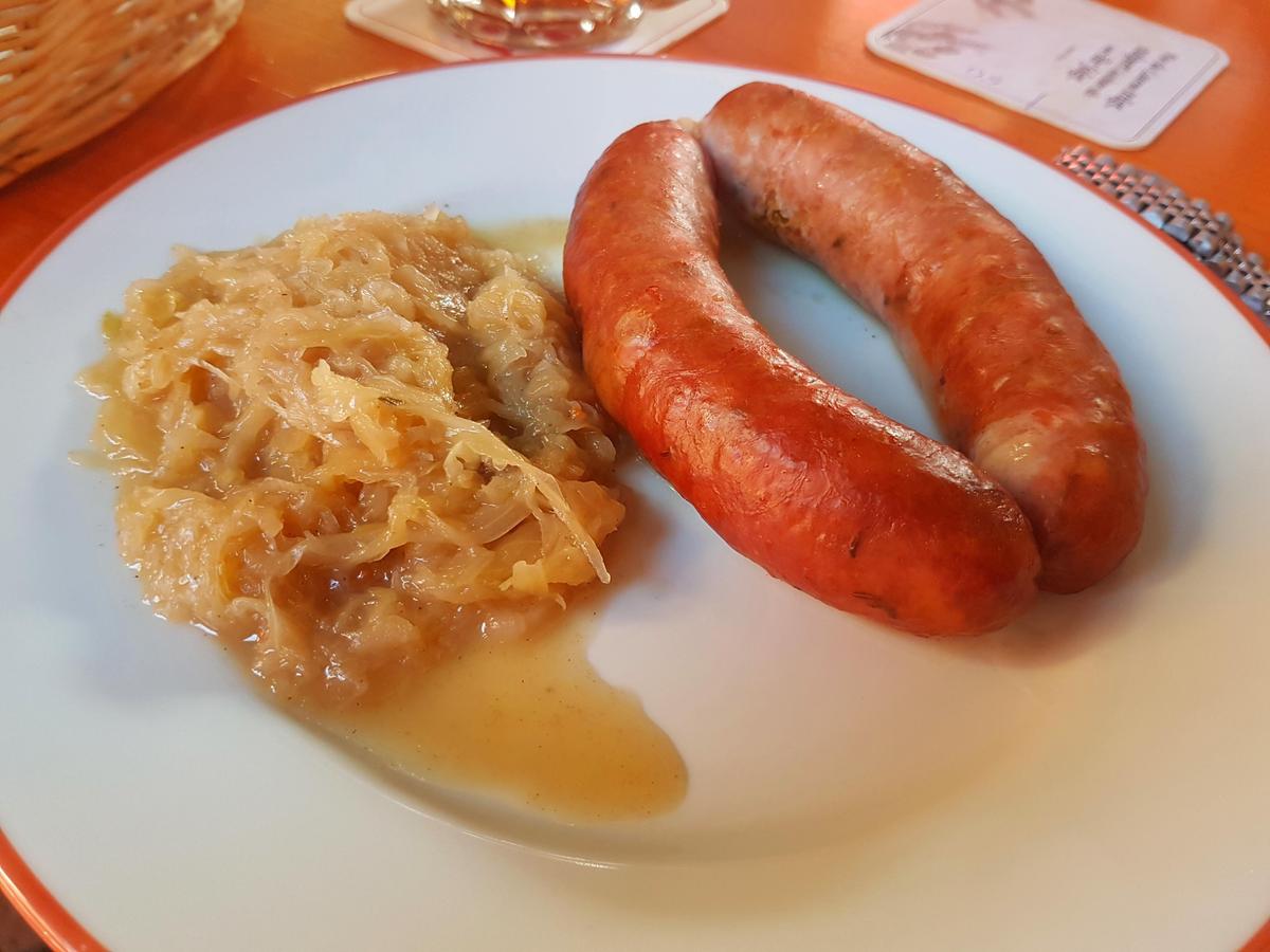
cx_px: 635
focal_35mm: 26
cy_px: 476
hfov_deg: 67.3
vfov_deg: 53.1
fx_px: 954
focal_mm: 4.2
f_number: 1.7
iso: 125
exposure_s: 1/50
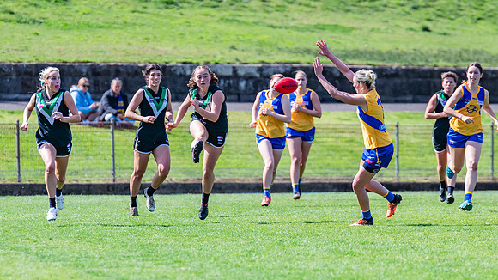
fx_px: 7257
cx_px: 190
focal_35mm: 550
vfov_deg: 2.2
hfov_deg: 3.9
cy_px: 144
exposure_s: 1/1600
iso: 800
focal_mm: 420
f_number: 6.3
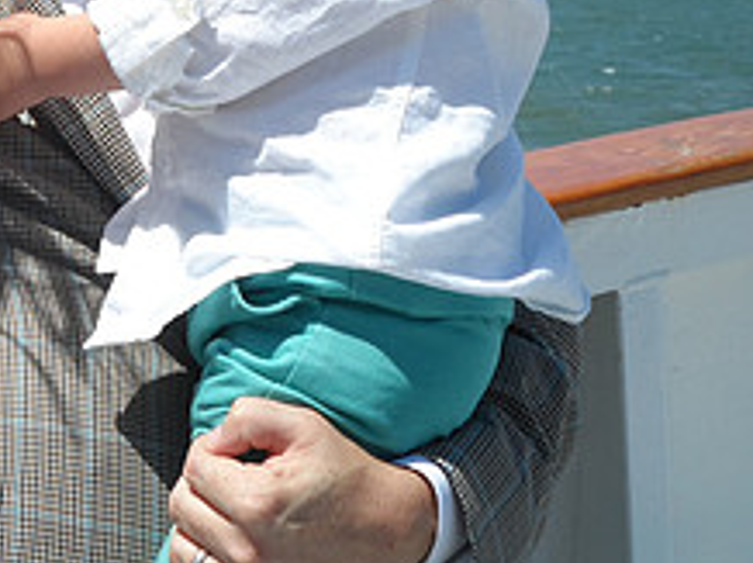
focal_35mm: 96
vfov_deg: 14.8
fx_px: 2086
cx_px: 238
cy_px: -130
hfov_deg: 20.4
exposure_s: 1/1500
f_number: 3
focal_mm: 6.5
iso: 80
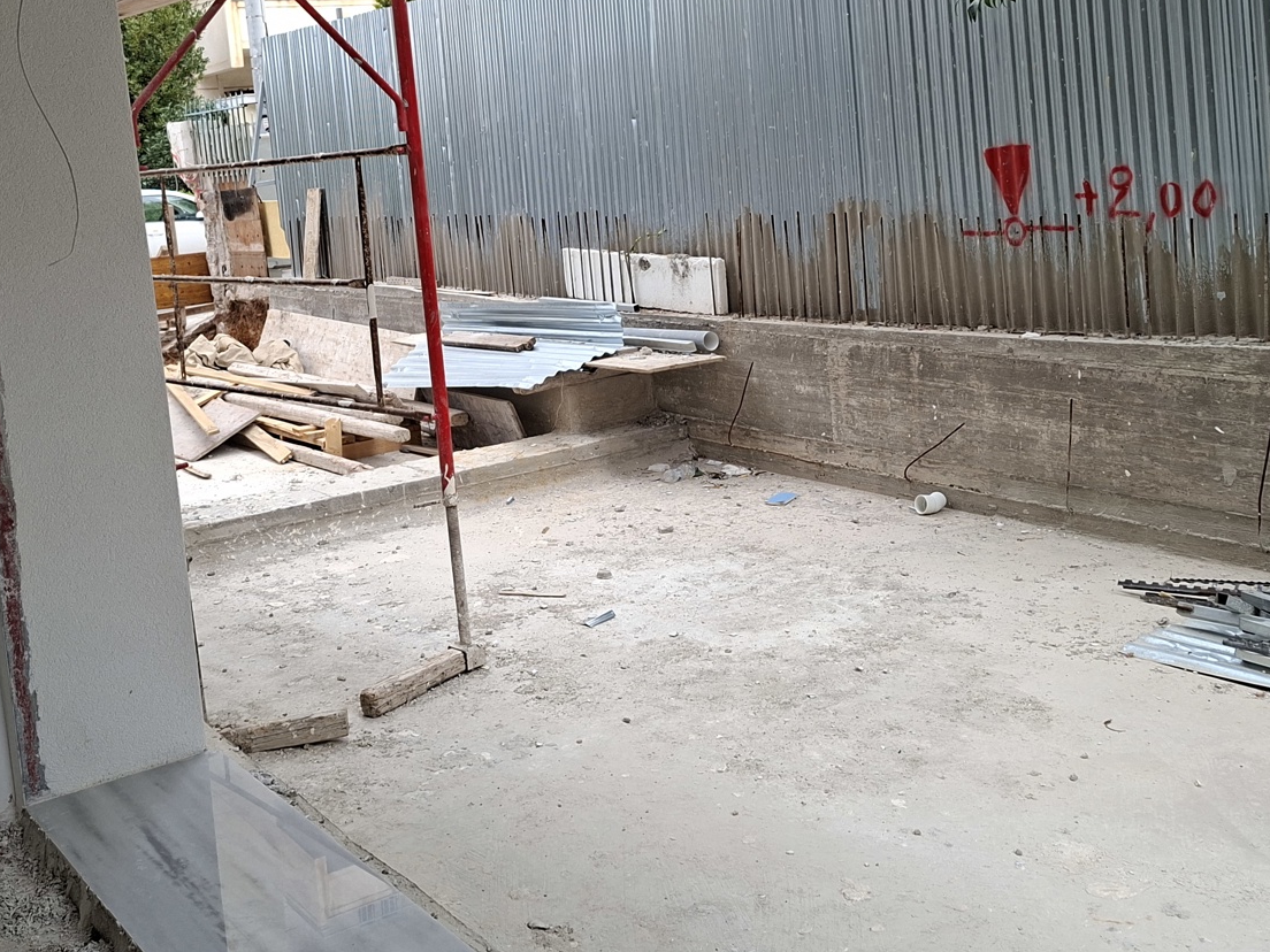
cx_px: 537
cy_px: 364
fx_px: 1468
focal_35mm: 40
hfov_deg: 46.6
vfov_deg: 35.8
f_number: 1.8
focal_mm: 5.54
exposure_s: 1/167
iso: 50
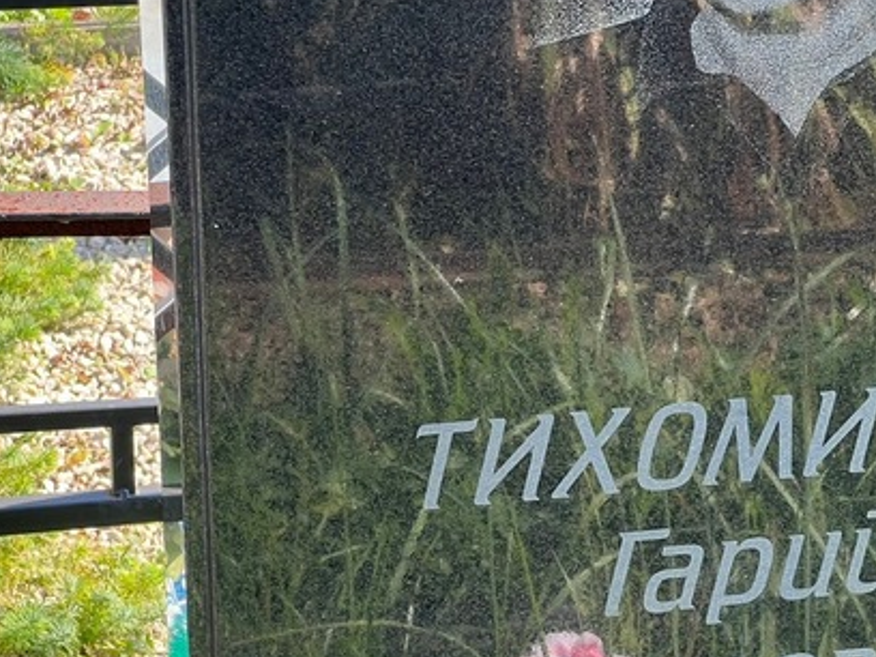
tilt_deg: -24.9
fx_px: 3821
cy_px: 633
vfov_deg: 9.8
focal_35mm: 151
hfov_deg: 13.0
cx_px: 717
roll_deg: -1.1
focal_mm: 9
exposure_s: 1/121
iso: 40
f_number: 2.8
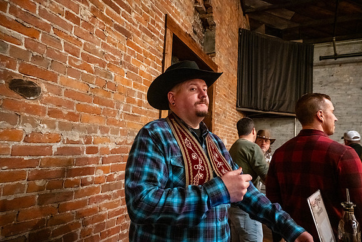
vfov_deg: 53.2
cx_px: 181
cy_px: 121
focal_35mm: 24
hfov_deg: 73.7
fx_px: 241
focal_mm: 24
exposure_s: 1/40
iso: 6400
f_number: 4.5
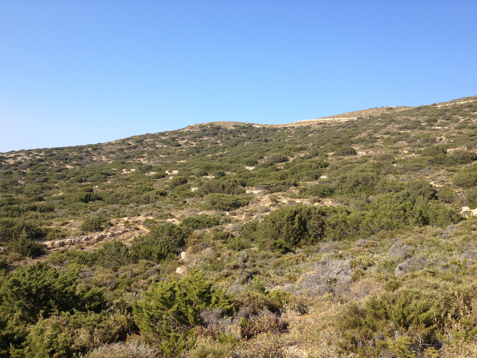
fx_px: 482
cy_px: 179
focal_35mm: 35
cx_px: 238
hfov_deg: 52.6
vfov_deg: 40.7
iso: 50
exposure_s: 1/968
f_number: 2.4
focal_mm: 4.28
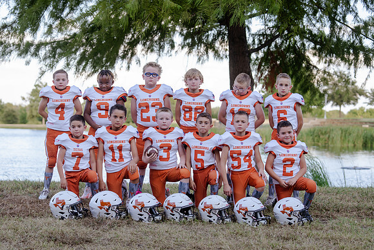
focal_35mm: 71
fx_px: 740
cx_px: 187
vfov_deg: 19.1
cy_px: 125
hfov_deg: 28.4
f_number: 3.5
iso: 320
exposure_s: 1/400
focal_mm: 70
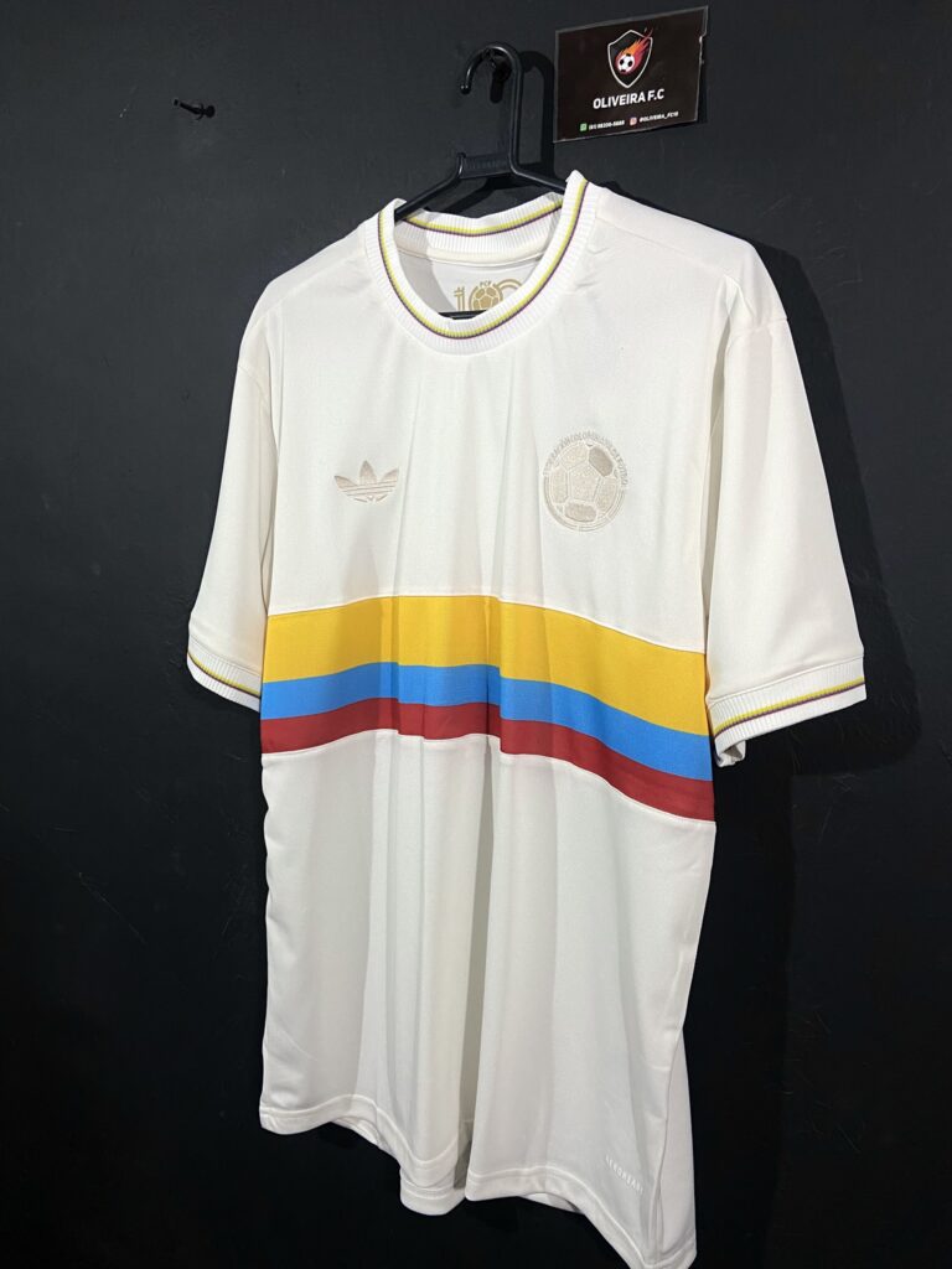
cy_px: 634
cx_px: 476
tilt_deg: -6.7
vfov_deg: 67.3
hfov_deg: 53.1
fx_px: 953
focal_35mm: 26
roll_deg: -0.7
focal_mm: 4.25
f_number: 1.8
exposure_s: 1/60
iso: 100
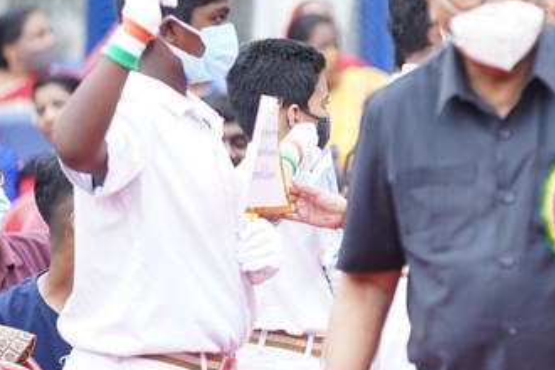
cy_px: 105
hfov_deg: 5.5
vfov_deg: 3.7
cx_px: 558
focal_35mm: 373
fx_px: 5750
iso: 800
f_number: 3.2
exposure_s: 1/320
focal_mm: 176
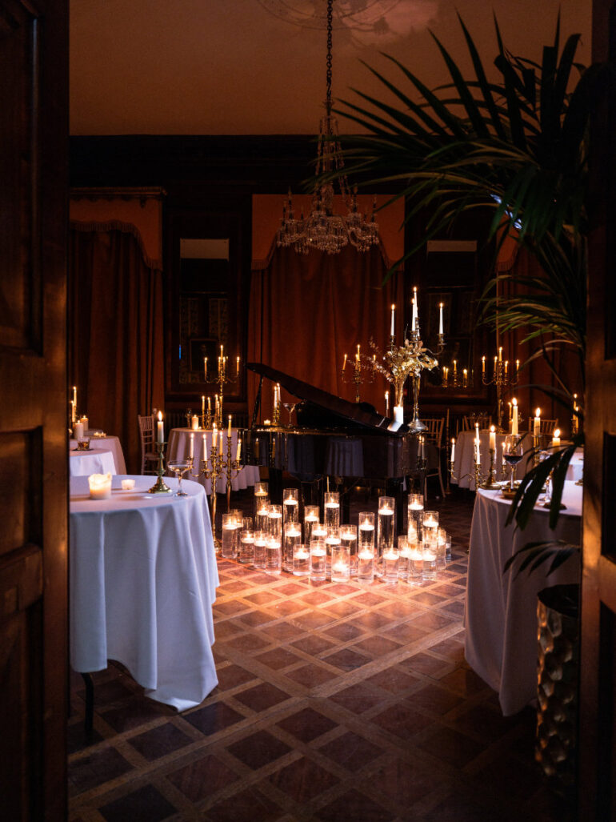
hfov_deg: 56.8
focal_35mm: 24
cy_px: 411
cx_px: 308
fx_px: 570
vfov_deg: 71.6
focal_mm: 30
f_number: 3.5
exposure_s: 1/125
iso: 1250
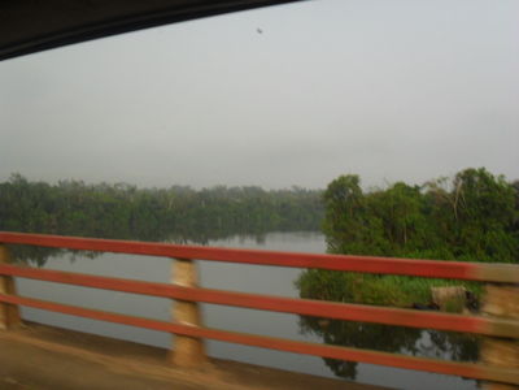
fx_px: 660
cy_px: 195
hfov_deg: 42.9
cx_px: 260
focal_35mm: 44
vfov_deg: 32.9
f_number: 4.5
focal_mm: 7.8
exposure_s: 1/125
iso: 200
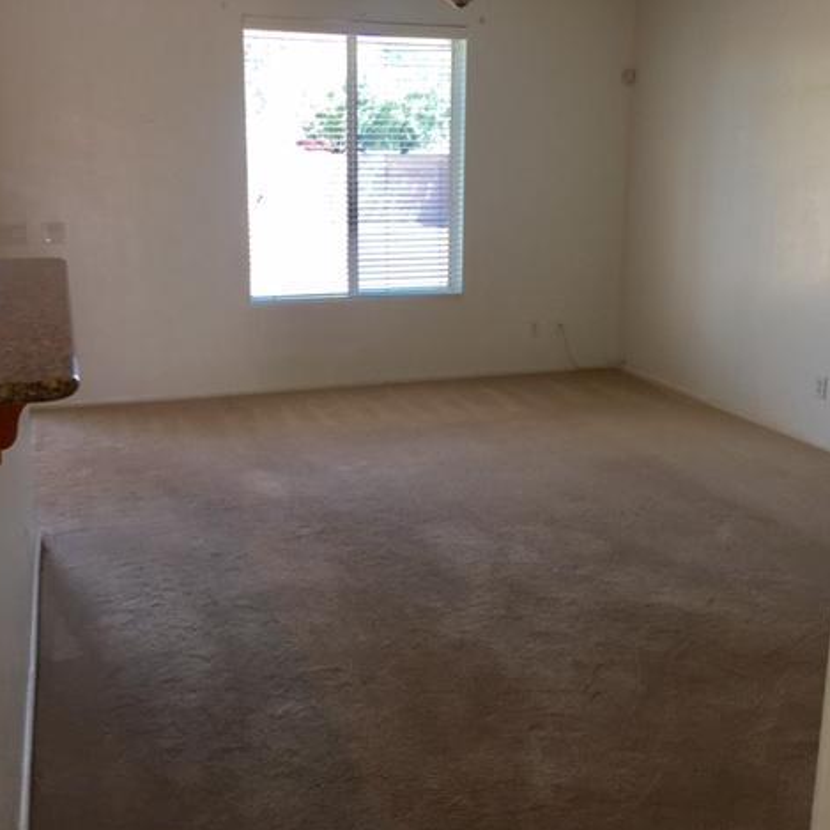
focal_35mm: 35
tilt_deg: -11.2
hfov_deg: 47.2
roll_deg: -0.2
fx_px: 949
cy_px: 366
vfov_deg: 47.1
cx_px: 409
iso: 32
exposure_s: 1/60
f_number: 2.2
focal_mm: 4.15
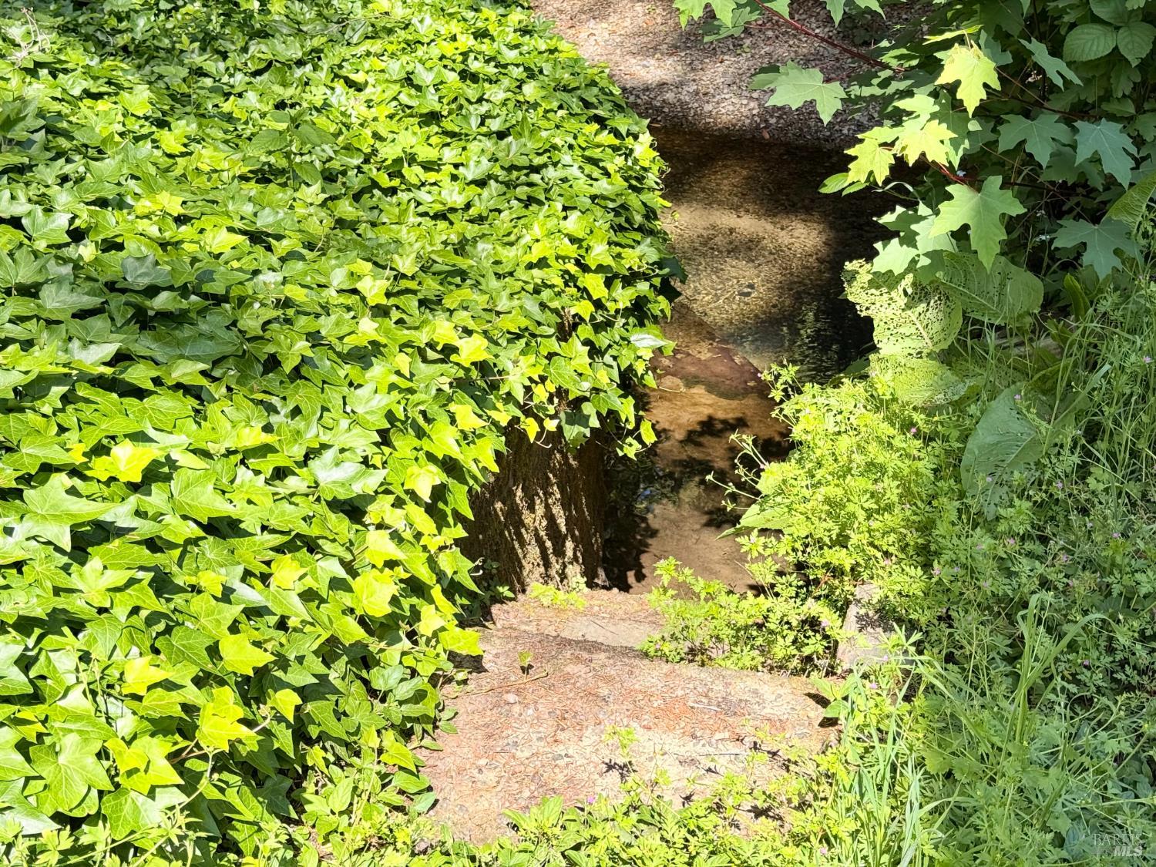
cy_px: 434
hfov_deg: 50.1
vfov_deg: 38.7
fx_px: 1236
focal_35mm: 37
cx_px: 578
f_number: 1.78
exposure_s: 1/523
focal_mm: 6.76
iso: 80
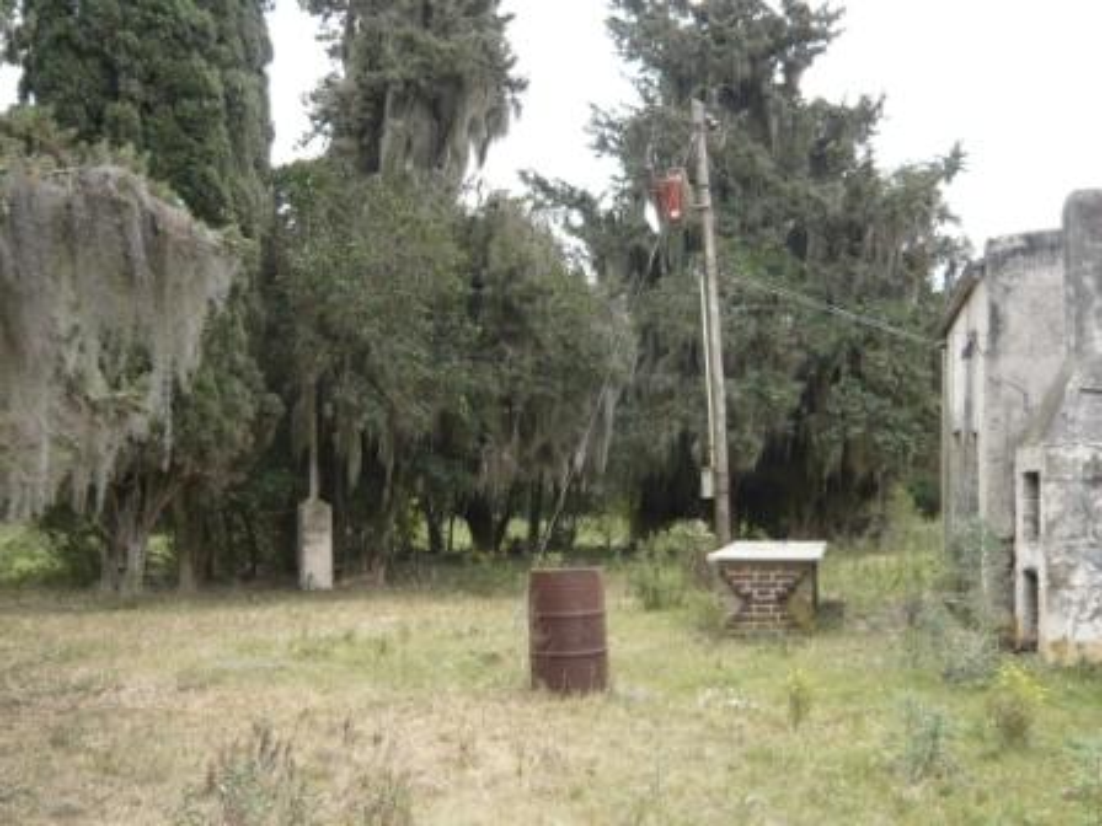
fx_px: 1305
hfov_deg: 45.8
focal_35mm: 41
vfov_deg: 35.1
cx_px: 551
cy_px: 413
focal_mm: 4.6
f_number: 2.8
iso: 100
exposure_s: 1/400
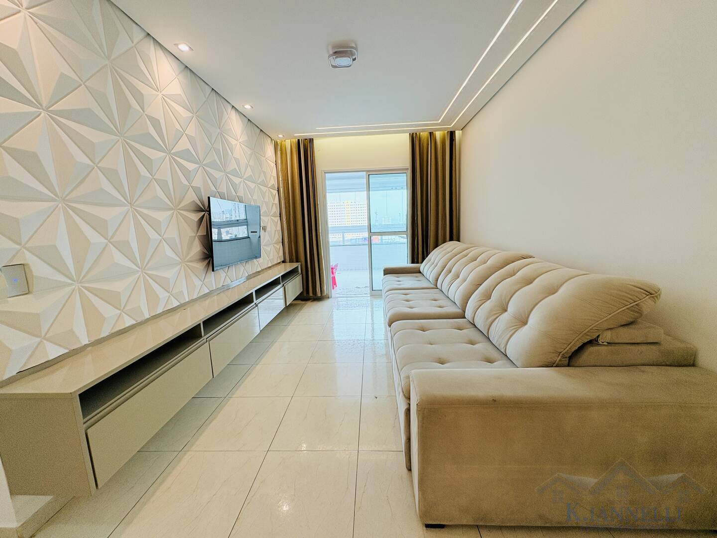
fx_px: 290
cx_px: 358
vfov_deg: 85.7
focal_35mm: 14
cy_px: 269
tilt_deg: -9.0
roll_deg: +2.7
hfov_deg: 102.1
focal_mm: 2.22
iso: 64
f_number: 2.2
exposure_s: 1/125
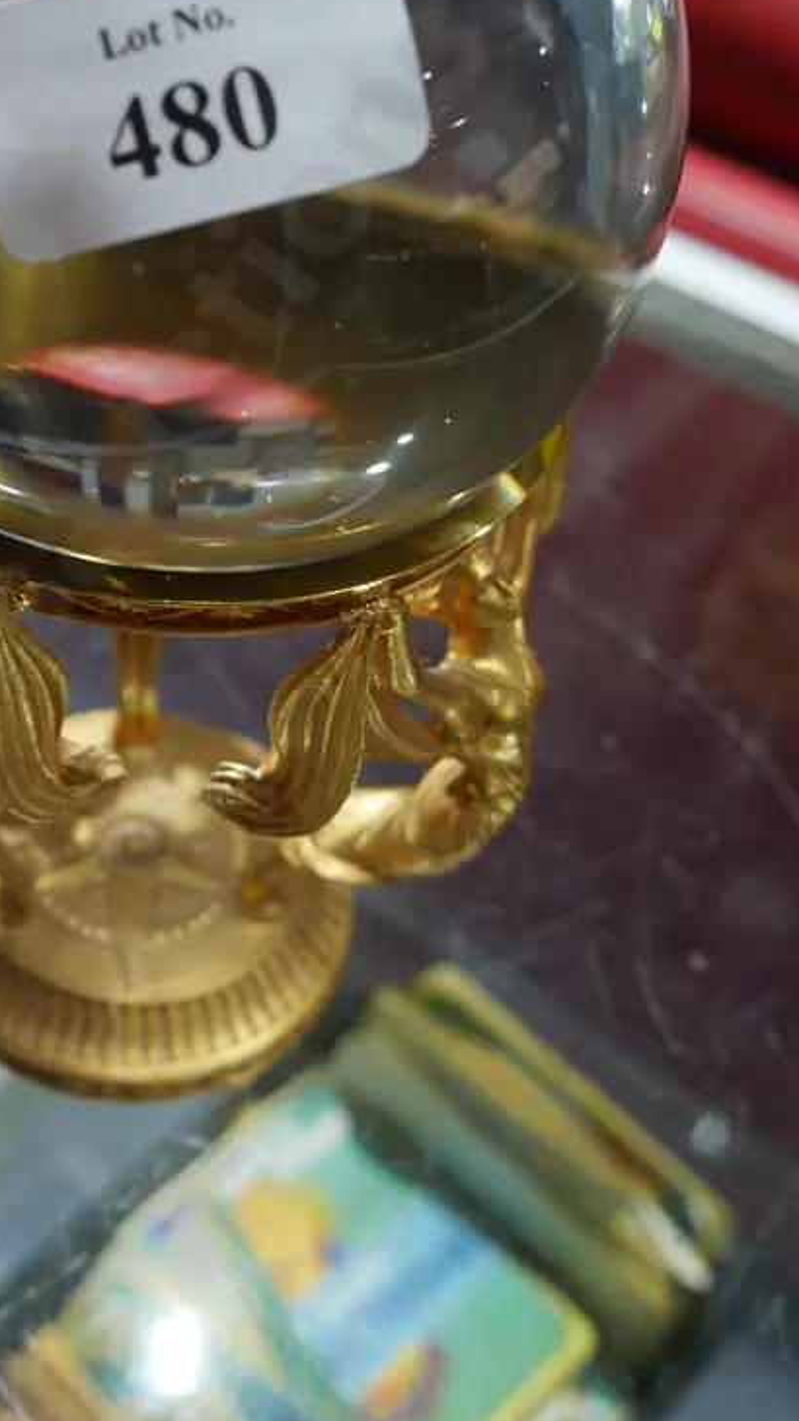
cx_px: 148
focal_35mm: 52
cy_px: 441
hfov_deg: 22.7
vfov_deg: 39.3
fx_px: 1959
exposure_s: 1/60
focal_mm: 17
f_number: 4
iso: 320
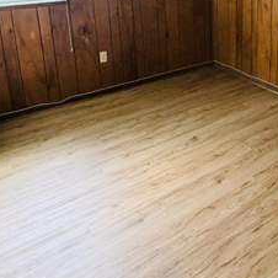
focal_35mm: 35
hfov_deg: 45.4
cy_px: 31
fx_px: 318
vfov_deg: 43.4
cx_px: 213
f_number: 2.2
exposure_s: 1/60
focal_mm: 2.22
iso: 400
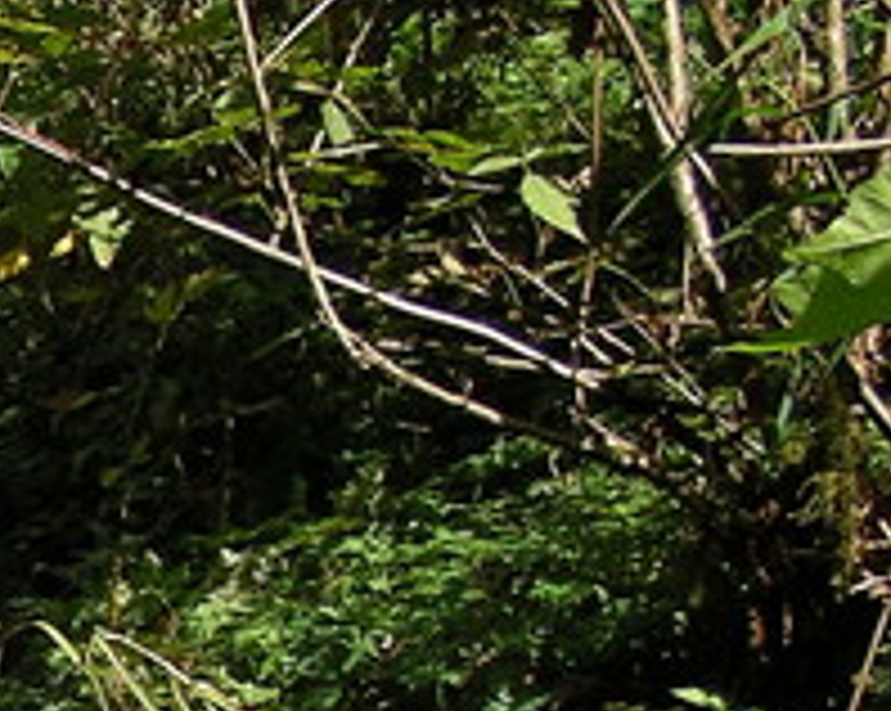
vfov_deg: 10.3
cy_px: 999
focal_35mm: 146
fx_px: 3846
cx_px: -720
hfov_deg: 12.1
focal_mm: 5.7
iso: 50
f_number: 2.8
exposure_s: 1/500
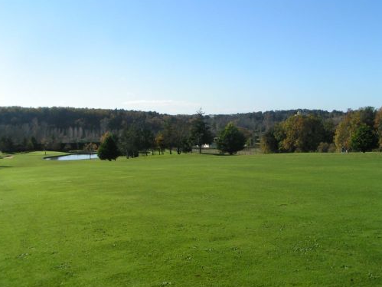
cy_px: 143
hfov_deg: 47.9
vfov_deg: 36.8
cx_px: 188
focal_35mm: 39
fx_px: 430
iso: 50
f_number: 5.6
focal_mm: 5.8
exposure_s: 1/500
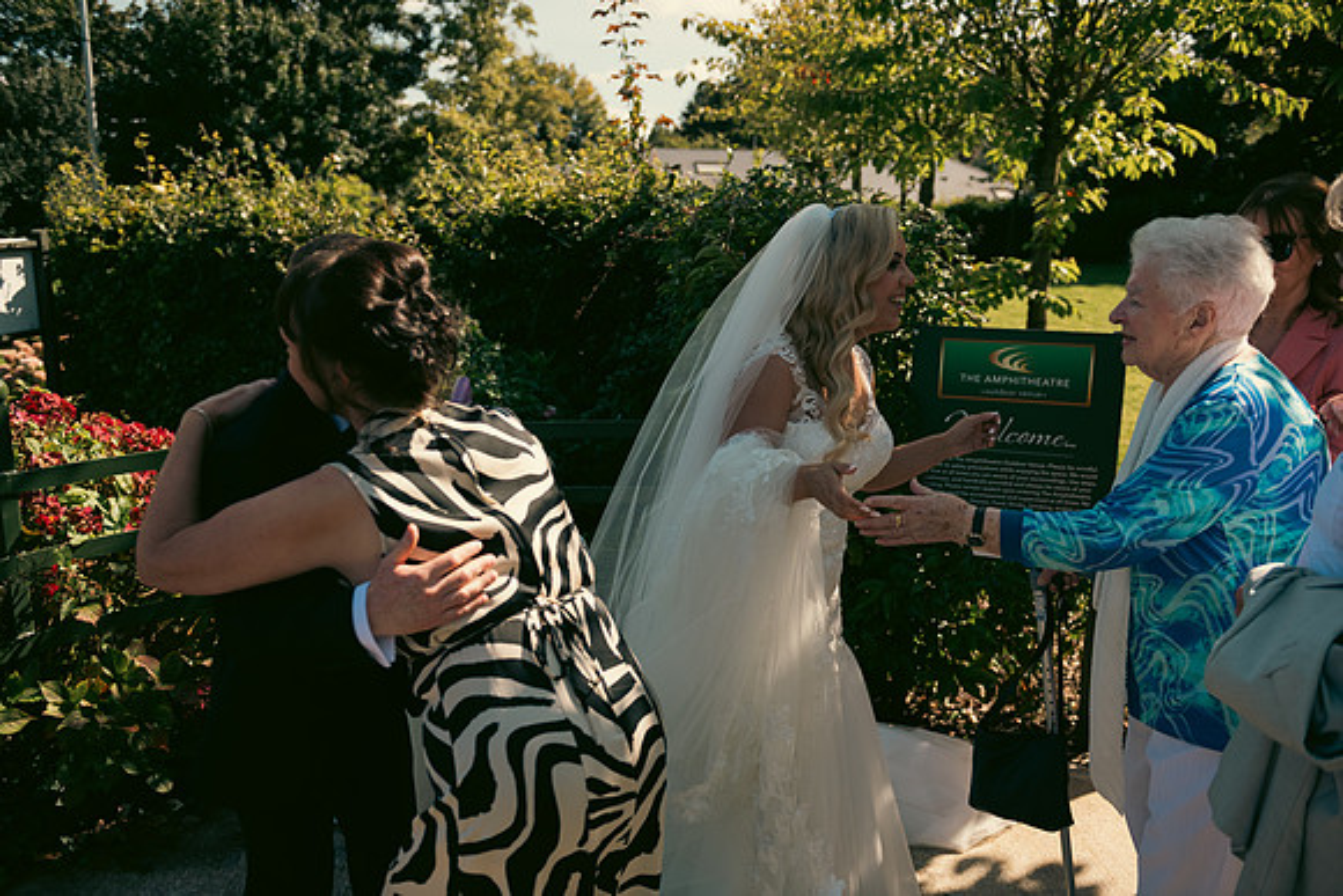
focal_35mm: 31
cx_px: 672
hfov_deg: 60.3
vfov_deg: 42.3
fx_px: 1157
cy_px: 448
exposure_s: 1/2500
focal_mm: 31
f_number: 3.5
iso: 250
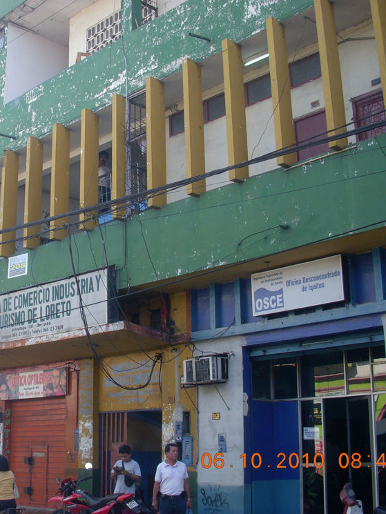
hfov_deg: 28.0
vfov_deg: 37.5
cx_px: 82
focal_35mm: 51
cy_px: 256
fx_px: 758
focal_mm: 6.3
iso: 100
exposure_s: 1/200
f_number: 3.3
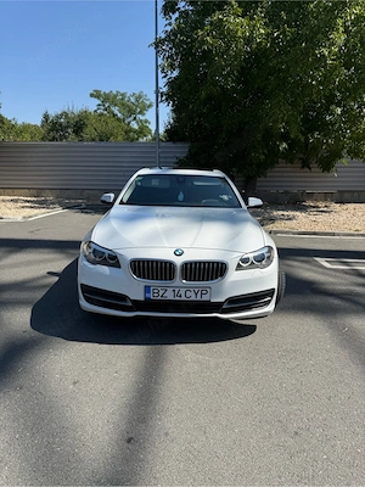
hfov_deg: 56.8
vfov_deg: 71.6
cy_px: 244
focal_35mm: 24
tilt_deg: -11.2
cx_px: 182
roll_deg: -0.5
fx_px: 337
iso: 80
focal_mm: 6.76
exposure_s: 1/4975
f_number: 1.78
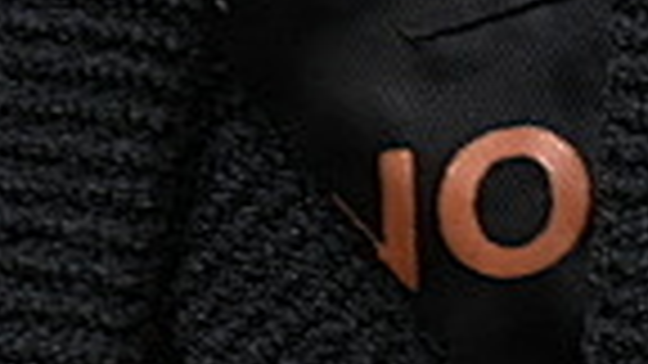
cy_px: -99
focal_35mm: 590
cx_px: 1512
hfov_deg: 3.6
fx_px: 10138
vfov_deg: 2.1
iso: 160
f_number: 6.3
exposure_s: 1/50
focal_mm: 50
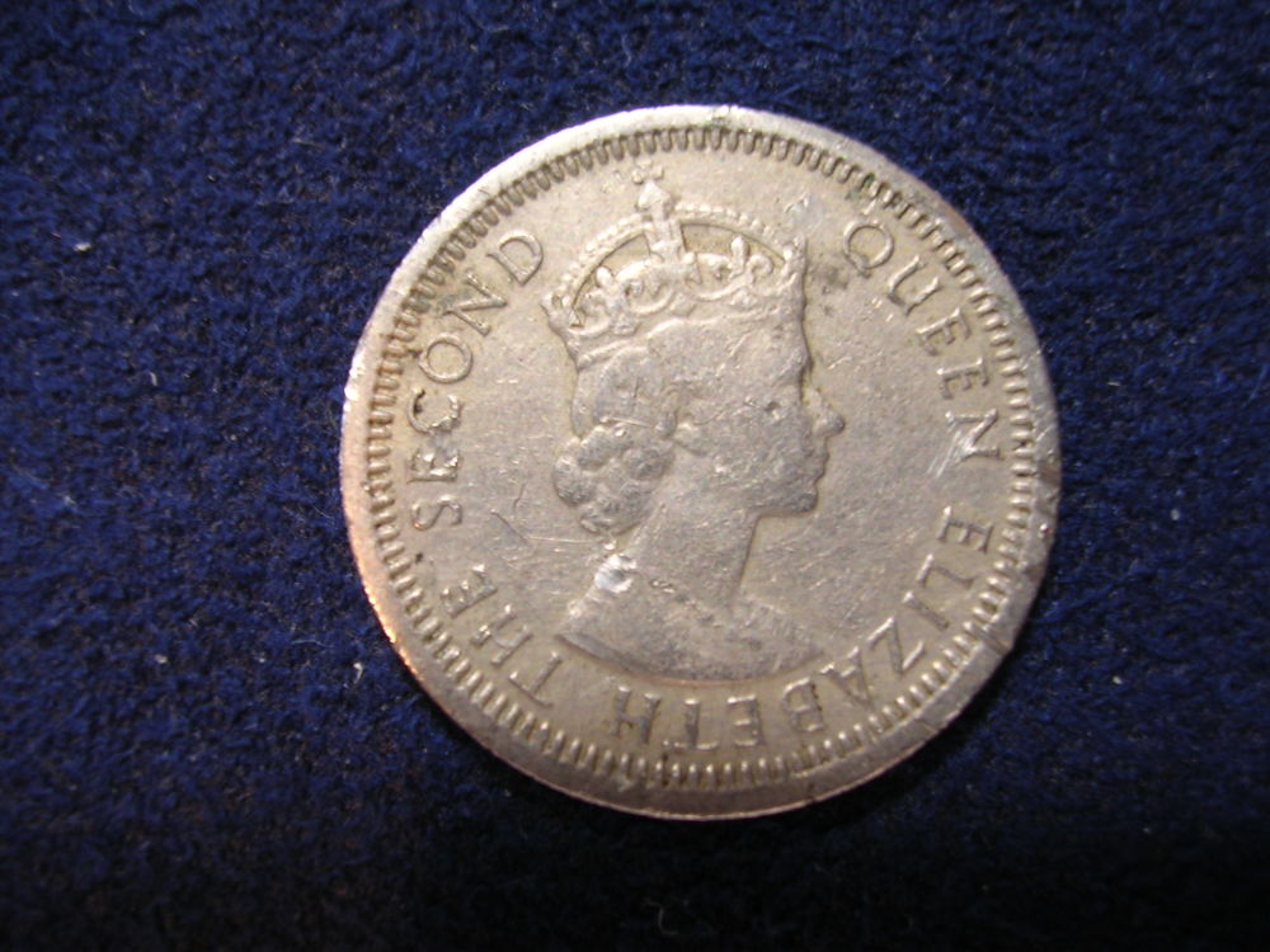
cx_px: 635
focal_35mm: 38
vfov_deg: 37.7
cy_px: 476
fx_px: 1394
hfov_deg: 49.0
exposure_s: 1/6.1
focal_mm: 5.8
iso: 100
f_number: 2.8
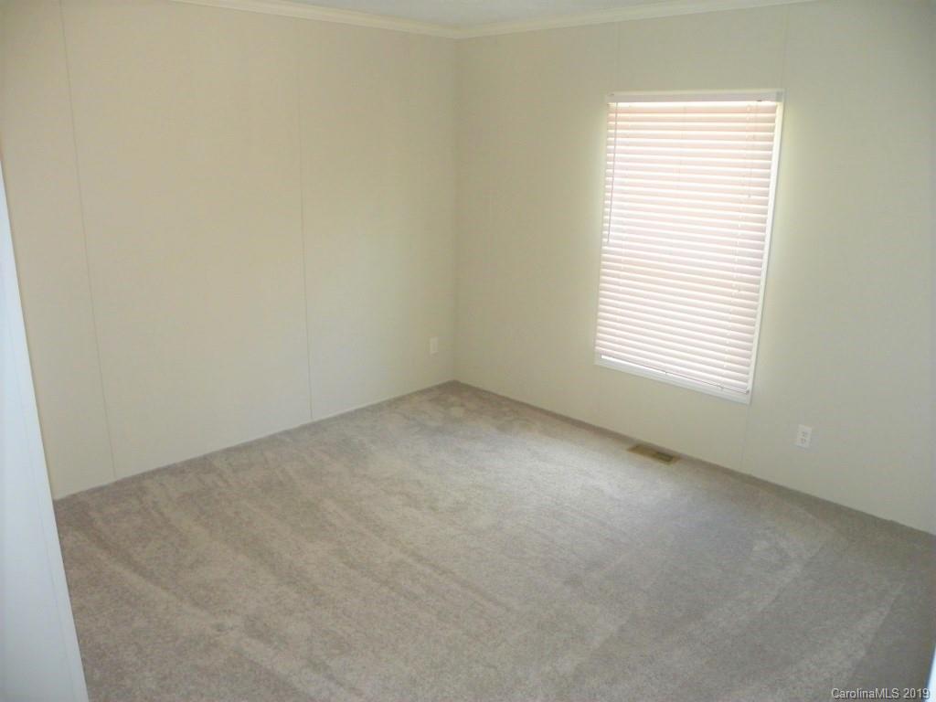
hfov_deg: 67.3
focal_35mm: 26
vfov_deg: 53.1
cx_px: 468
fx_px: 703
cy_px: 351
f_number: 2.8
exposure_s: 1/30
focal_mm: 4.6
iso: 160
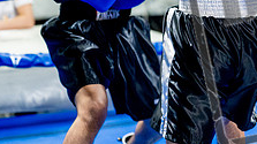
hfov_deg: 10.0
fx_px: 1464
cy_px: -8
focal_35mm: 215
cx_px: 220
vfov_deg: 5.6
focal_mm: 70
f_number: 2
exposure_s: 1/800
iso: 4000
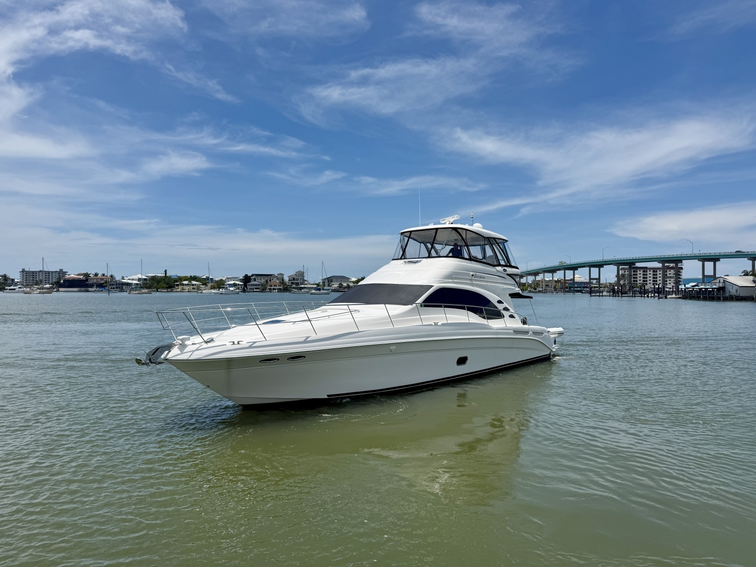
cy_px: 284
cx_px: 378
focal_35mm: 24
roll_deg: -0.4
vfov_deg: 56.8
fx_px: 524
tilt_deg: +0.9
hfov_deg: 71.6
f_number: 1.78
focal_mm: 6.76
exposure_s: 1/10309
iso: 80
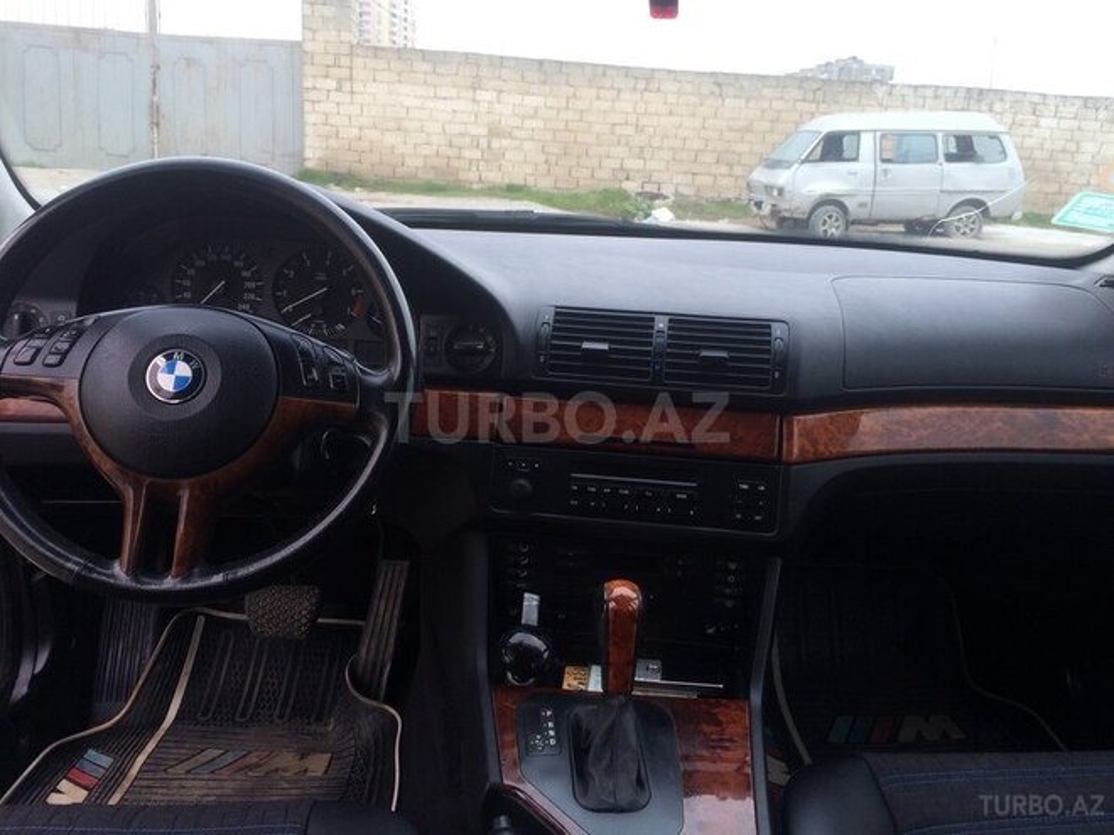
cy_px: 418
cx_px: 557
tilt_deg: -14.7
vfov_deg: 48.2
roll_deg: -3.2
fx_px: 933
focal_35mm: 29
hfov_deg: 61.7
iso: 32
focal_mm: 4.15
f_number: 2.2
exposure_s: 1/247
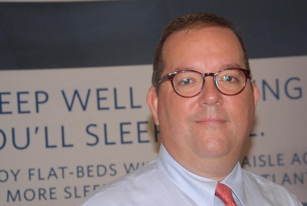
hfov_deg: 17.0
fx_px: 1025
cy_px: 125
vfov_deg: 11.5
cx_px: 192
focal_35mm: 120
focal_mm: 58
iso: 640
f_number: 5.6
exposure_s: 1/50
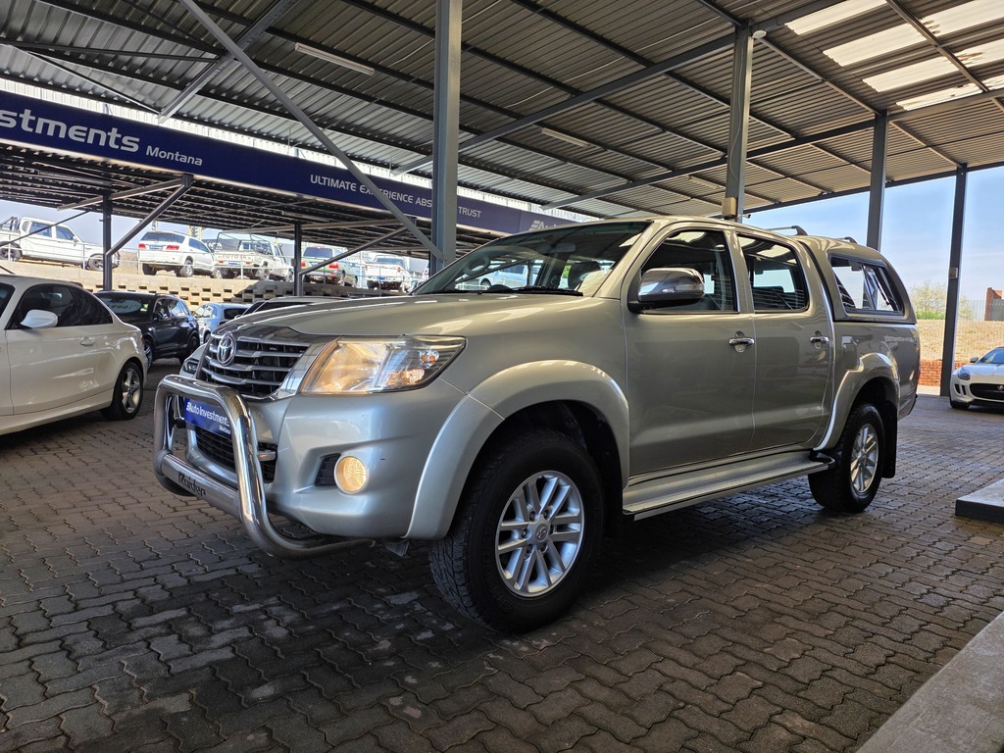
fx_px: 667
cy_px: 376
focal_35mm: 23
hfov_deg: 73.9
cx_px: 502
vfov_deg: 58.9
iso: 25
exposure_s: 1/359
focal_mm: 6.25
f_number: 1.7
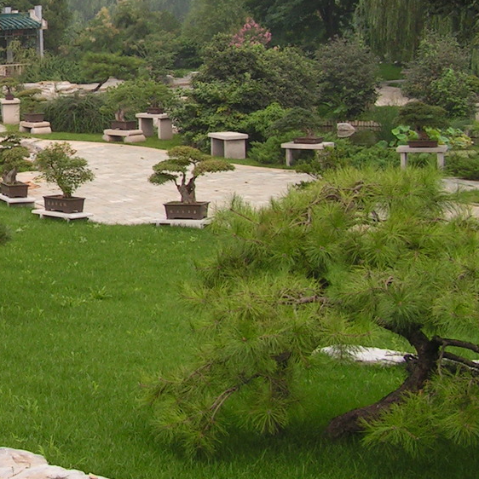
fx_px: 1346
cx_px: -21
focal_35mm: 86
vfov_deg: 20.0
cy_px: 107
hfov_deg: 19.5
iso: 50
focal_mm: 6.3
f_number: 5.6
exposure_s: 1/125
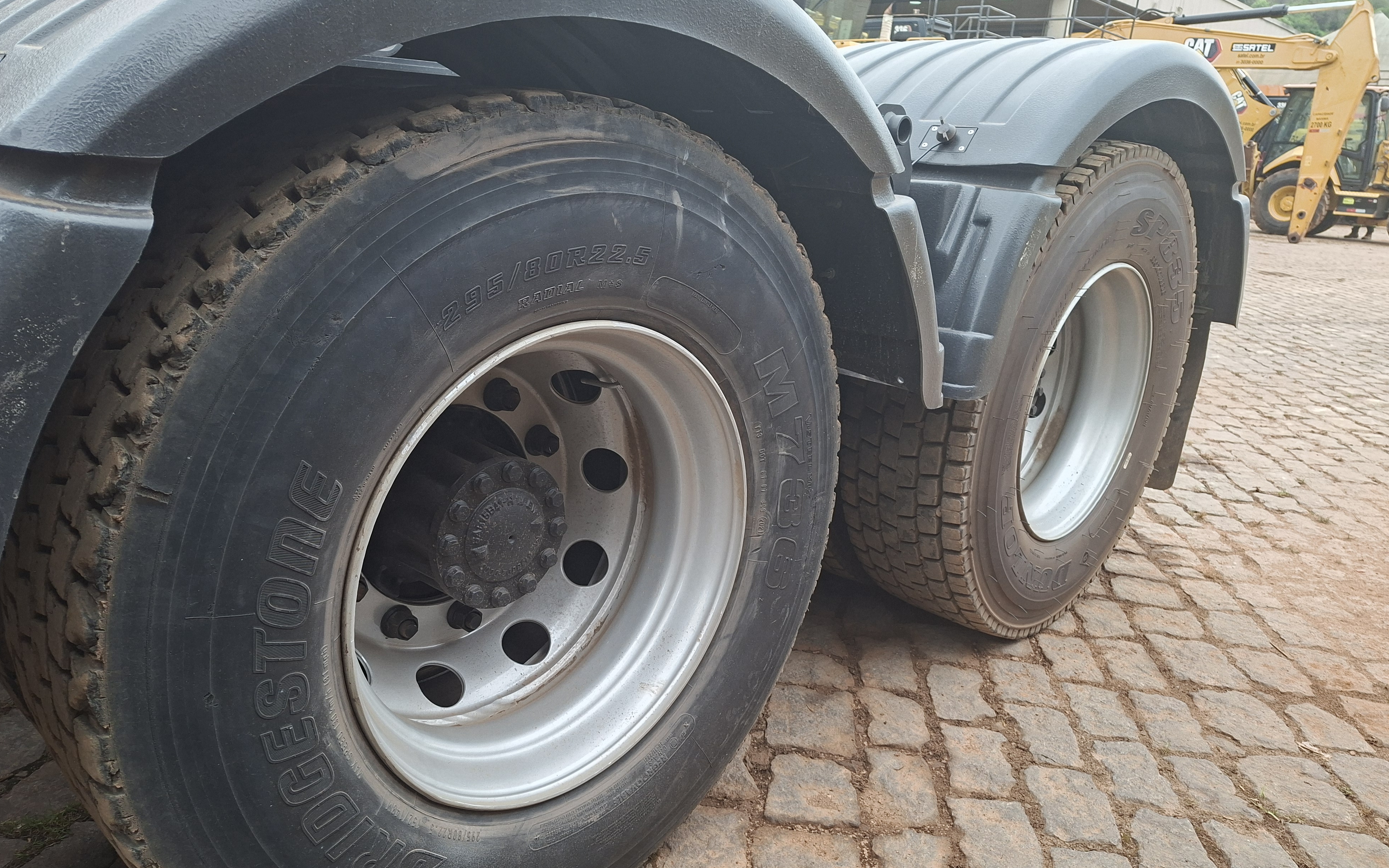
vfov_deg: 49.1
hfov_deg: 72.5
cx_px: 694
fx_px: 946
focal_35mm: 25
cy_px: 499
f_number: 1.8
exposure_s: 1/120
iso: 100
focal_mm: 5.54
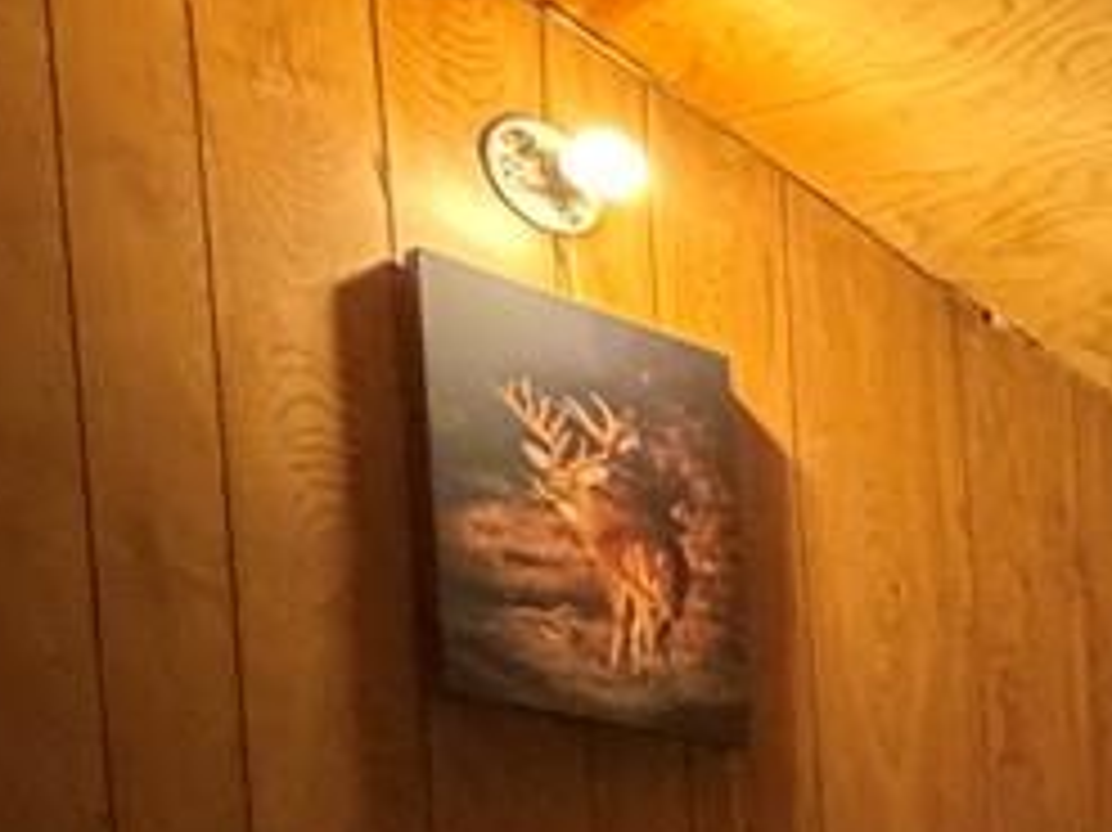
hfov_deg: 21.4
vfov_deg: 21.2
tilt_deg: -3.2
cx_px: 2017
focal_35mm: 58
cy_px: 1250
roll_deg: +0.4
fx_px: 1862
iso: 1250
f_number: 2.2
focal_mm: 2.22
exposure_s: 1/40
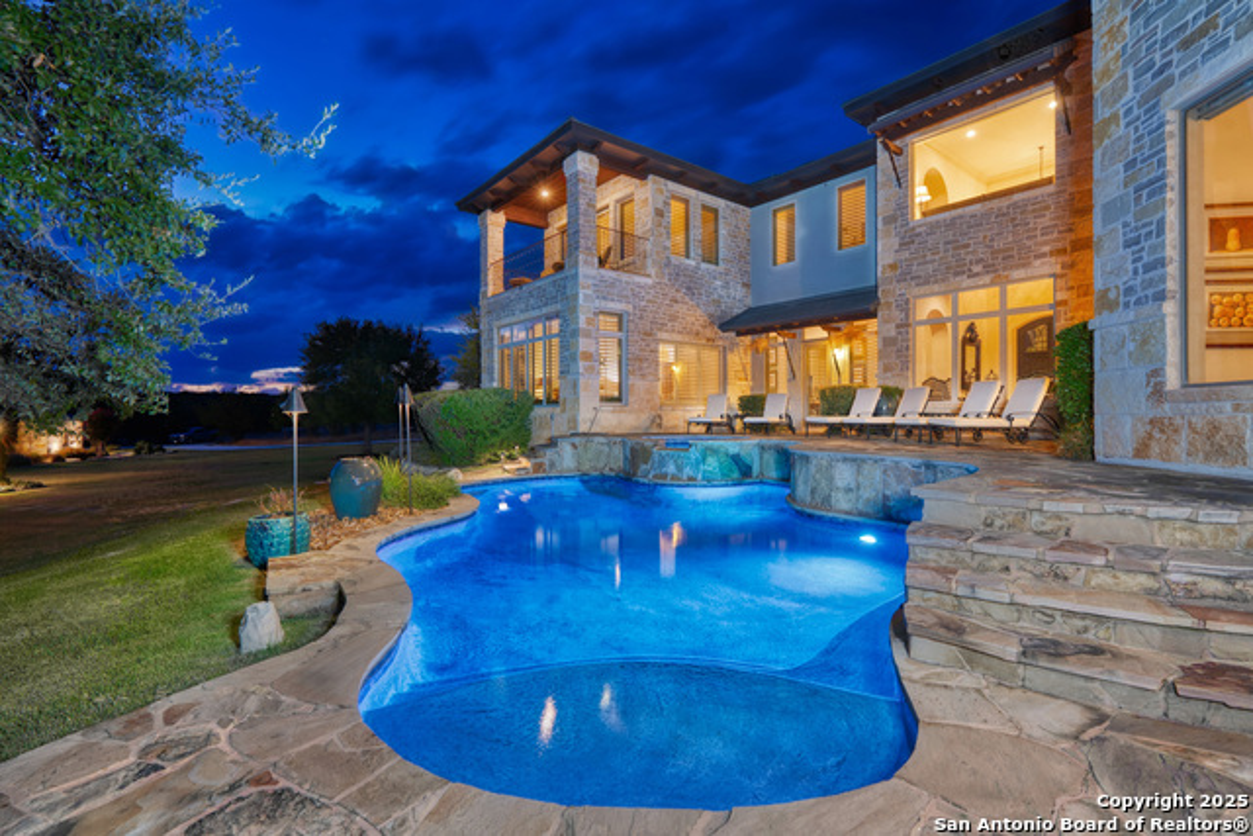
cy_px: 418
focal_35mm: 16
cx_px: 626
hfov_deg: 96.7
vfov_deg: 73.8
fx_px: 557
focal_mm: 16
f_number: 7.1
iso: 125
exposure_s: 15
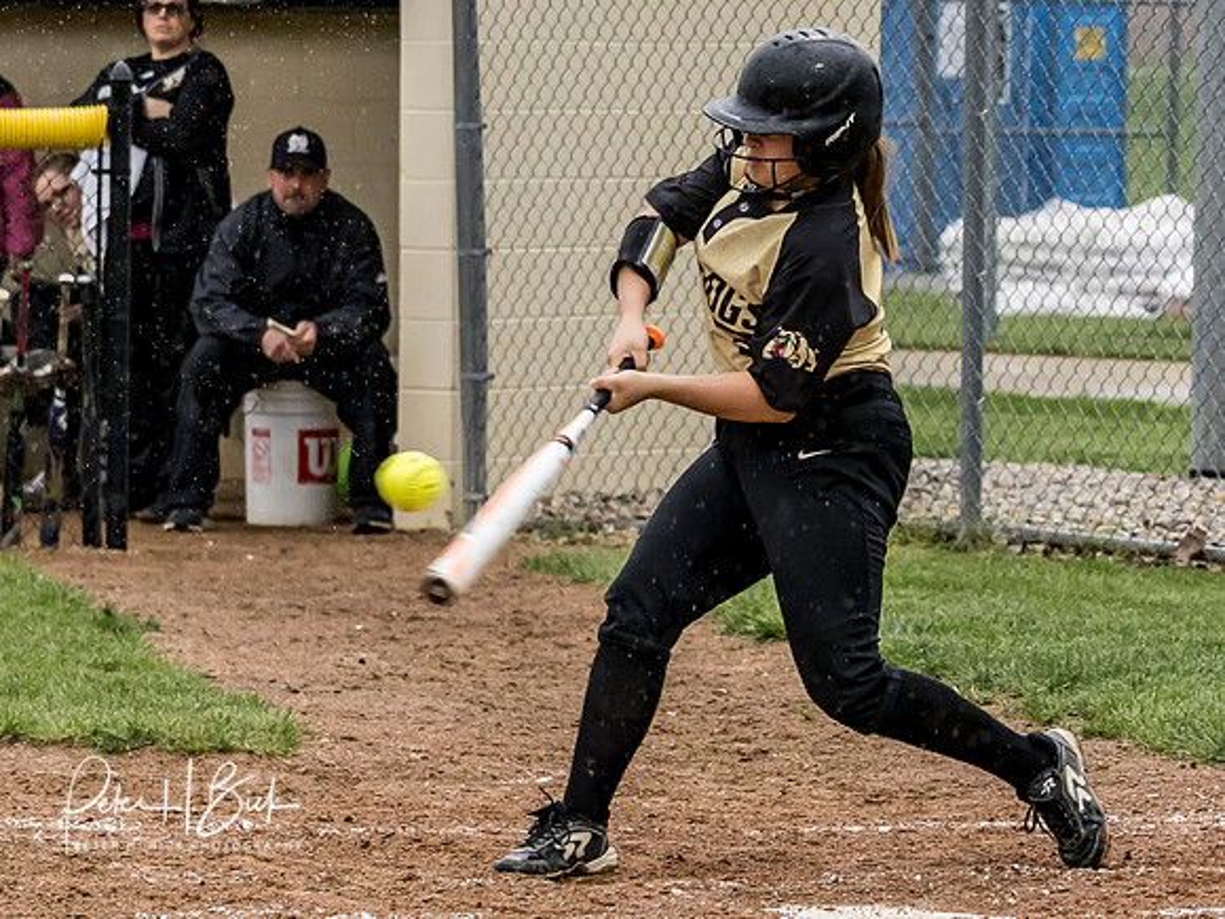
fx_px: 10689
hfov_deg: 6.6
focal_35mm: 302
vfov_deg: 4.9
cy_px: 196
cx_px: 805
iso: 1250
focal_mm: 96
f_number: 4
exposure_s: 1/1000
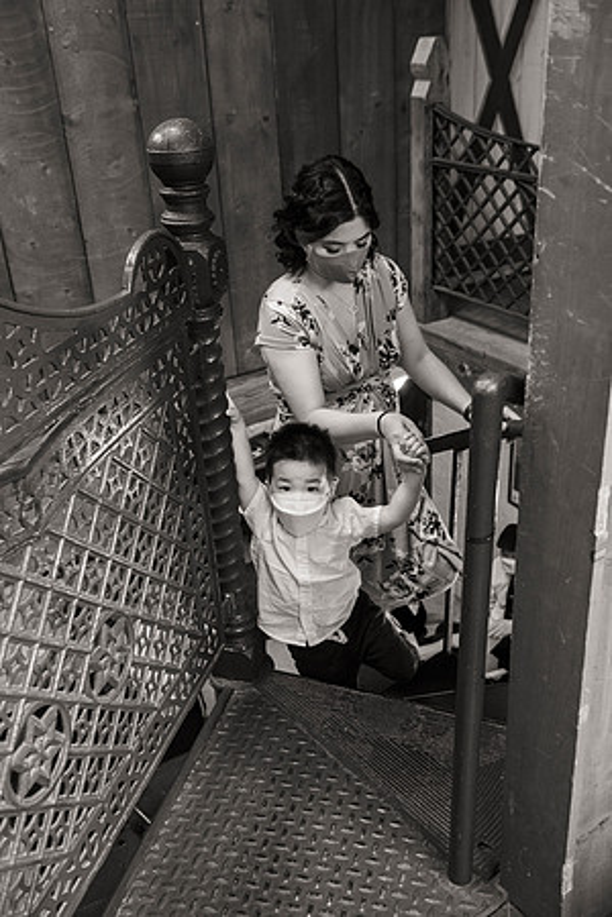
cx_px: 306
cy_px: 458
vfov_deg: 54.4
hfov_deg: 37.9
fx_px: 892
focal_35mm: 35
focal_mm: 35
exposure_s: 1/50
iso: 2500
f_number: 4
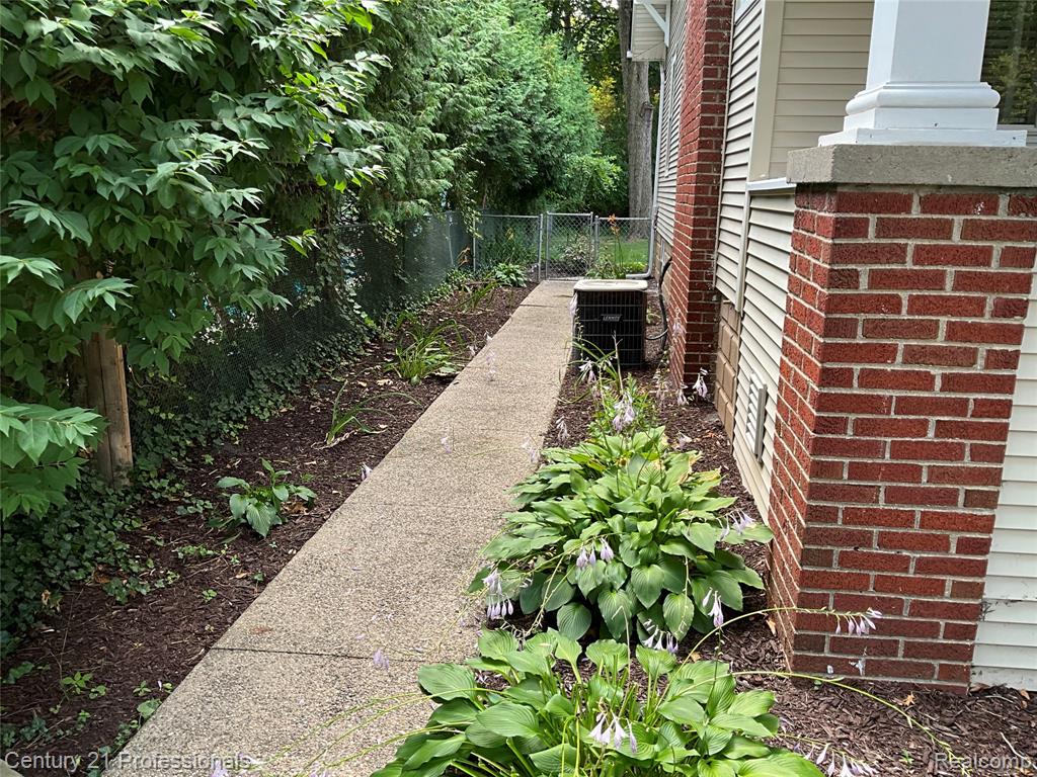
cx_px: 518
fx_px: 869
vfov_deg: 48.2
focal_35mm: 29
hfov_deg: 61.7
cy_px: 388
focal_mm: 3
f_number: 1.8
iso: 25
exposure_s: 1/122
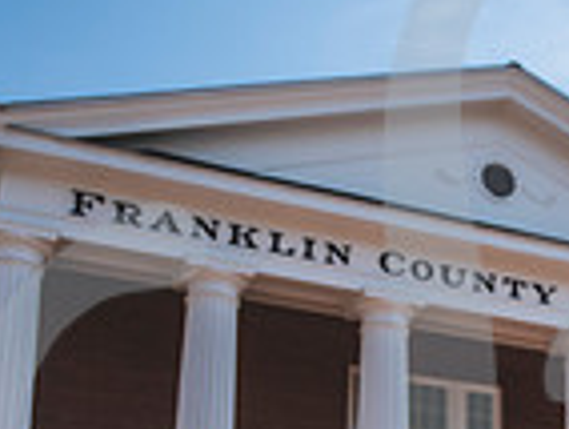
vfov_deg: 19.0
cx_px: 517
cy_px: 525
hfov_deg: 25.8
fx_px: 1202
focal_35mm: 73
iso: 100
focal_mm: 24
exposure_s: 1/2500
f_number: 2.8
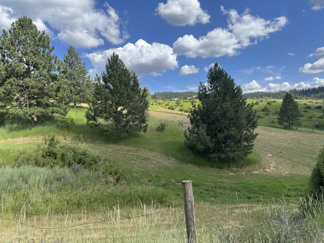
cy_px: 122
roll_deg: +4.1
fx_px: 225
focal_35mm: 24
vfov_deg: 56.8
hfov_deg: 71.6
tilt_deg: -0.1
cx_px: 162
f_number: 1.78
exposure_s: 1/3247
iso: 80
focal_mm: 6.76
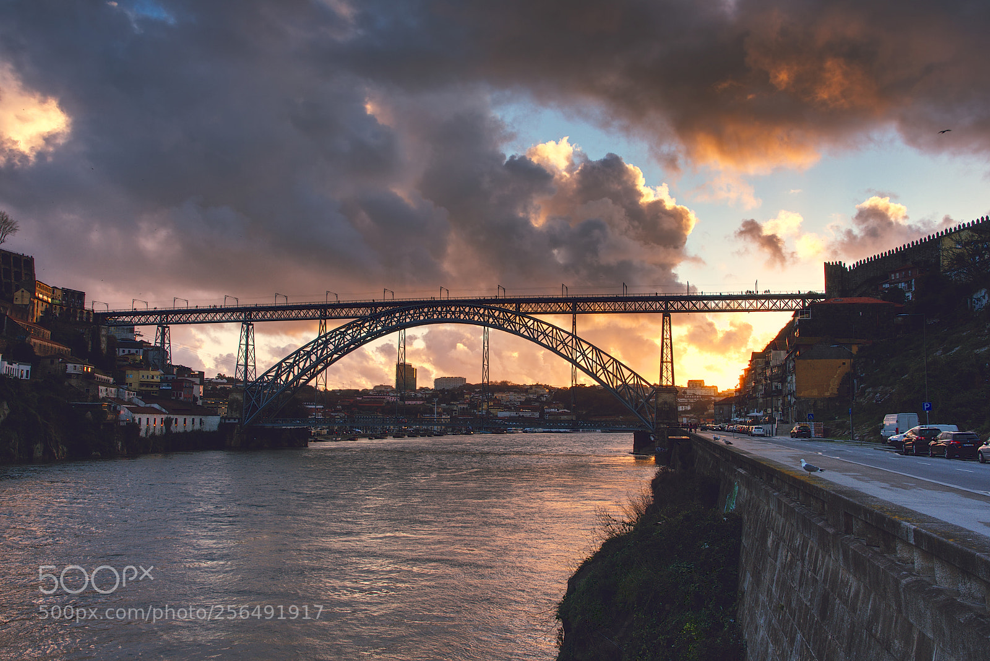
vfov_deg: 43.6
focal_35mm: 30
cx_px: 495
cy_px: 330
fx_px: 825
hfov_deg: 61.9
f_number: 8
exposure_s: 1/160
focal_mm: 20
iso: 200
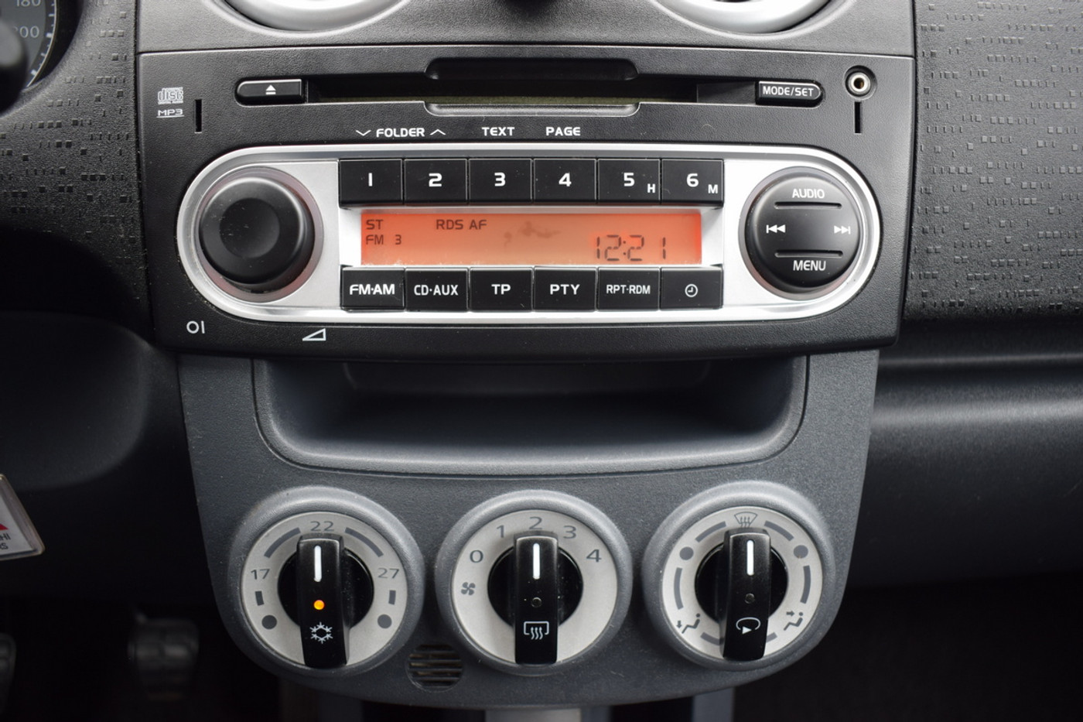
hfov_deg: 57.2
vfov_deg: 40.0
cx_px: 542
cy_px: 361
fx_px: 993
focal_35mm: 33
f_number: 4
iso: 400
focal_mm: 22
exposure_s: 1/60
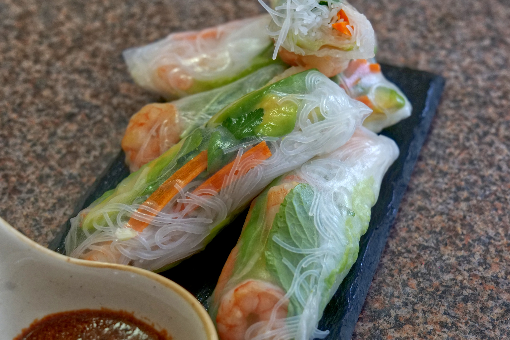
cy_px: 170
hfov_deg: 33.4
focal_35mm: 60
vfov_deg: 22.6
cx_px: 255
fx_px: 850
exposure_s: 1/100
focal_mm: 60
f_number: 7.1
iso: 5000
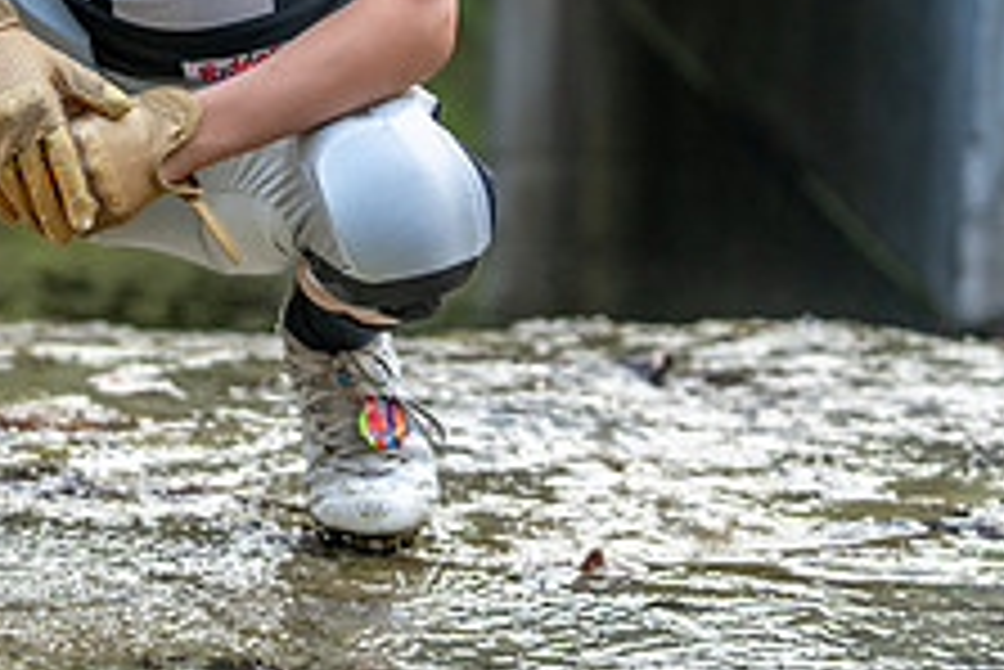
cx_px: 45
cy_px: -191
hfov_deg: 10.2
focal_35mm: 200
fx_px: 5581
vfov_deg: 6.8
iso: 500
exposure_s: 1/320
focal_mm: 77
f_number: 2.8
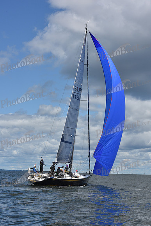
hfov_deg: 19.5
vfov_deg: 28.8
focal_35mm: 70
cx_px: 76
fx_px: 440
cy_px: 113
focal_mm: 70
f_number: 11
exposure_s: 1/800
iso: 250
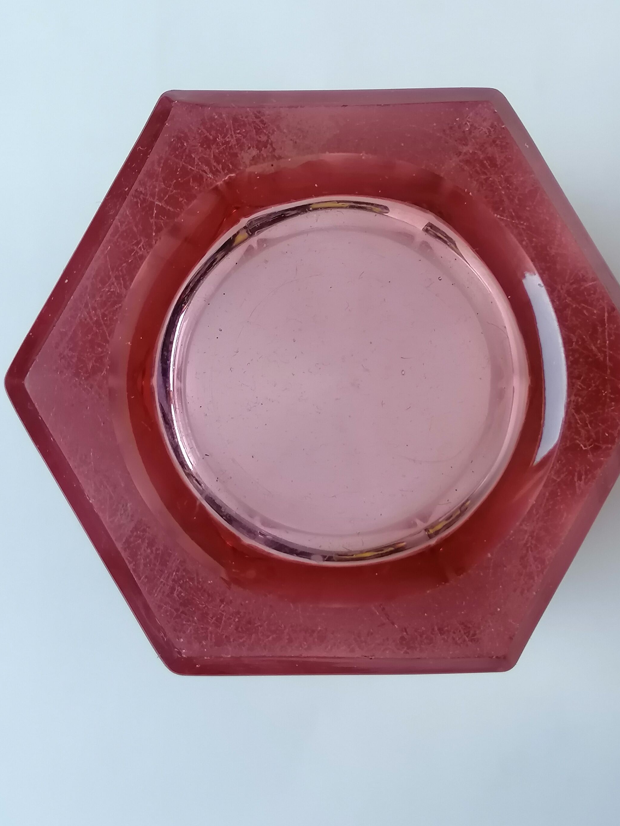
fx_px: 1146
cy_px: 359
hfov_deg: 30.2
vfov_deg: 39.6
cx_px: 362
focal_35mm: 48
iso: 125
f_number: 1.8
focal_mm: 4.75
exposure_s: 1/50
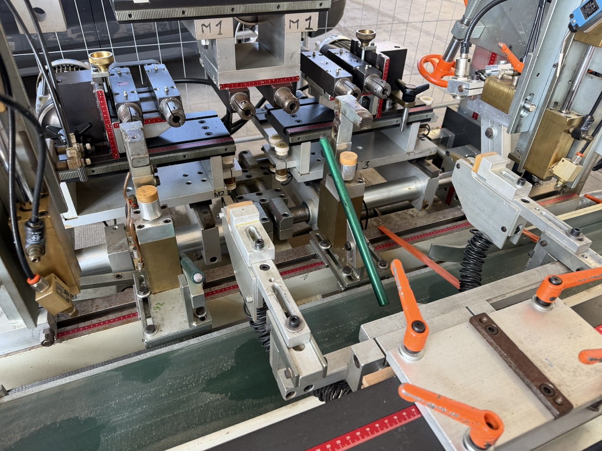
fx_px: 417
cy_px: 226
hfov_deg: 71.6
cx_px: 301
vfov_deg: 56.8
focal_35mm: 24
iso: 200
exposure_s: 1/66
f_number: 1.78
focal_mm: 6.76
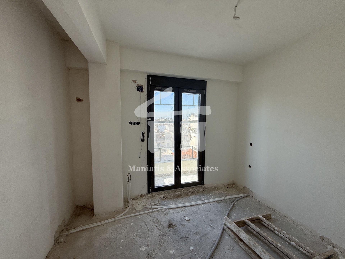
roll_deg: +0.8
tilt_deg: -5.4
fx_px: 140
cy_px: 130
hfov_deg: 102.1
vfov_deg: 85.7
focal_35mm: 14
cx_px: 172
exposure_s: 1/236
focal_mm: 2.22
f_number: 2.2
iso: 50
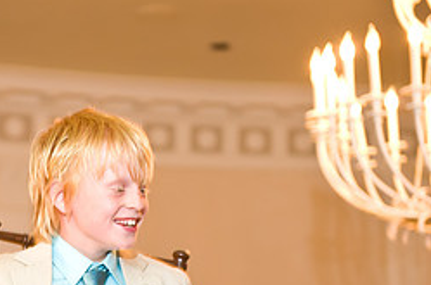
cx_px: 83
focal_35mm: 140
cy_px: 242
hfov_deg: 14.6
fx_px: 1673
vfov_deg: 9.7
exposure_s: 1/125
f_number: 3.2
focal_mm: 60
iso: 1600
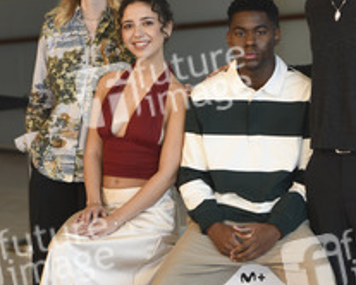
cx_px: 213
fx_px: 1814
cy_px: 173
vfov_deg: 9.0
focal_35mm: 172
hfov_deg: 11.2
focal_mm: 95
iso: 800
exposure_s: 1/320
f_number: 4
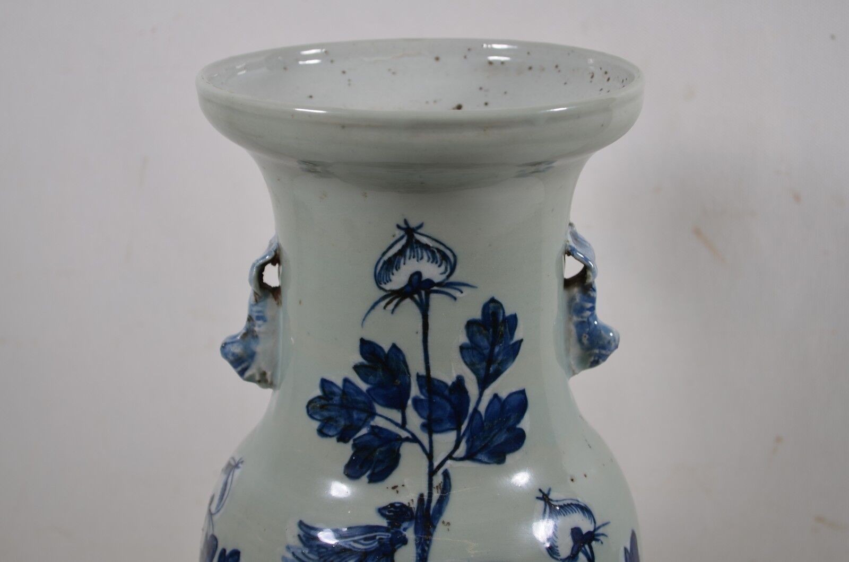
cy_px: 281
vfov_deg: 19.6
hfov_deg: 29.3
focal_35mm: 69
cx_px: 424
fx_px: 1624
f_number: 5.3
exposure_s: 1/80
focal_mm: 46
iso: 100
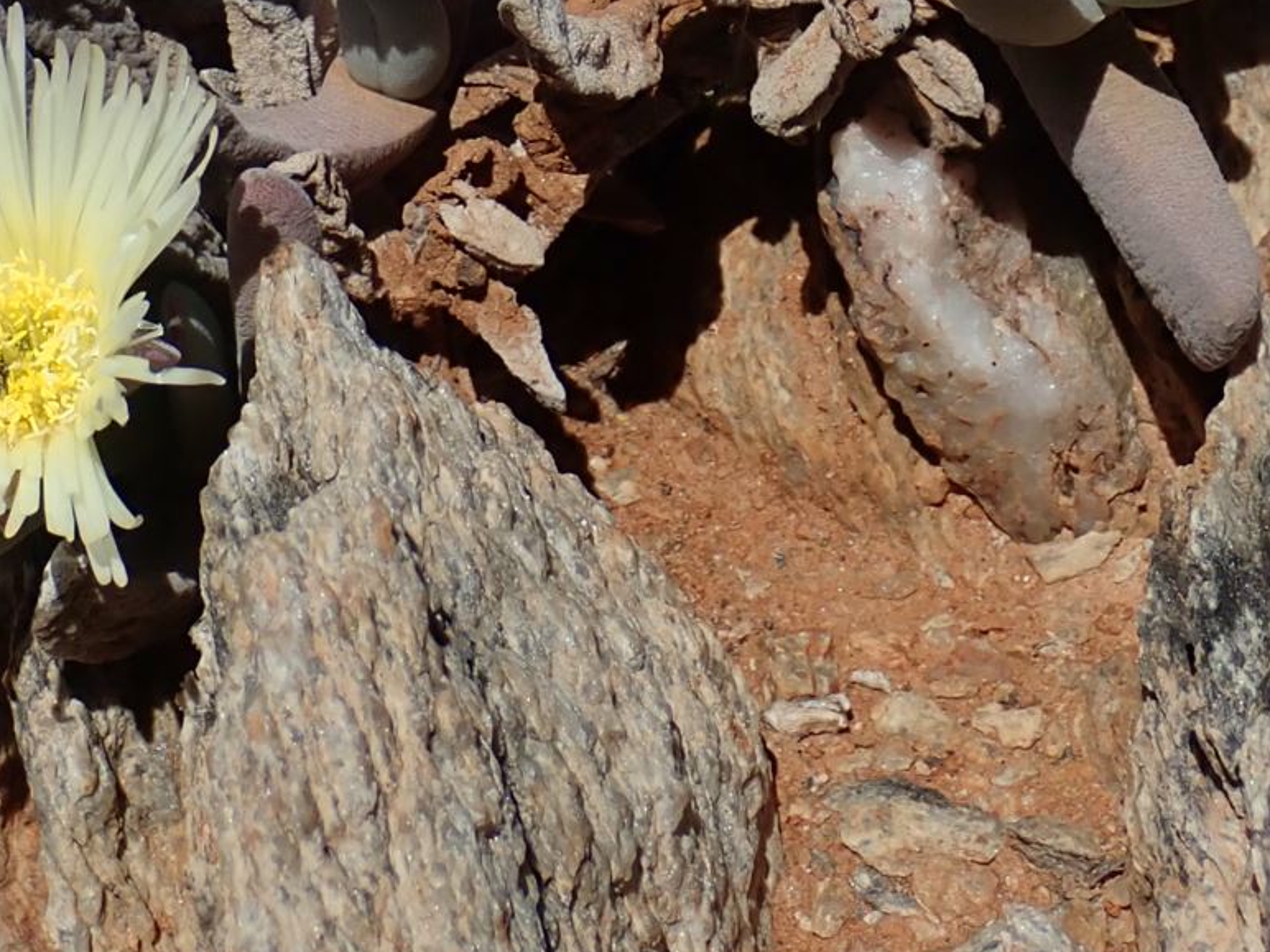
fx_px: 4659
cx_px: 482
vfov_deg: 11.4
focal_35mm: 127
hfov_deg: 15.5
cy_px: -219
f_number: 13
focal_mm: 8.99
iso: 100
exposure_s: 1/200
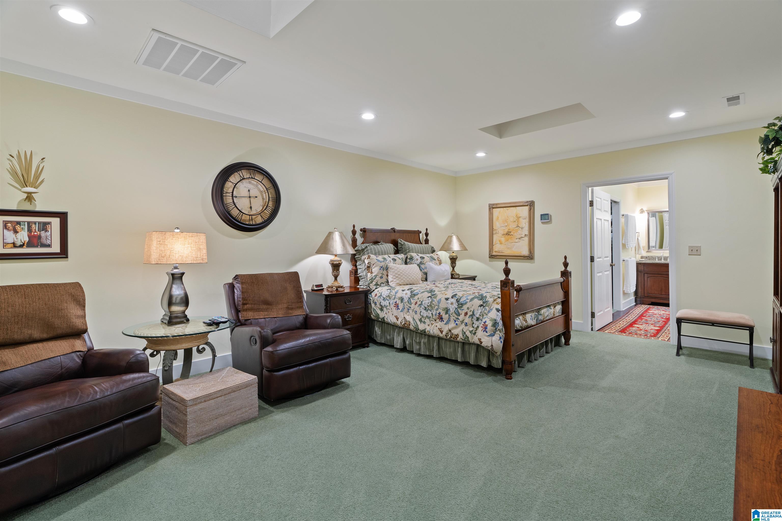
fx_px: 348
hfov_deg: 96.7
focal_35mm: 16
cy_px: 260
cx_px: 391
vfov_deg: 73.7
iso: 400
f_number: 8
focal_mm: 16
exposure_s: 1
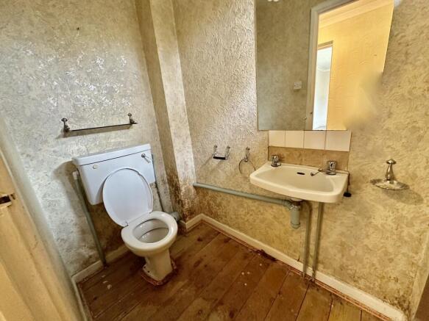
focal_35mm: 14
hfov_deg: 102.1
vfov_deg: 85.7
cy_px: 160
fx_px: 173
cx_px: 214
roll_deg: +5.6
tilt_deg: -17.1
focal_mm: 2.22
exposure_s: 1/60
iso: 500
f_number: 2.2
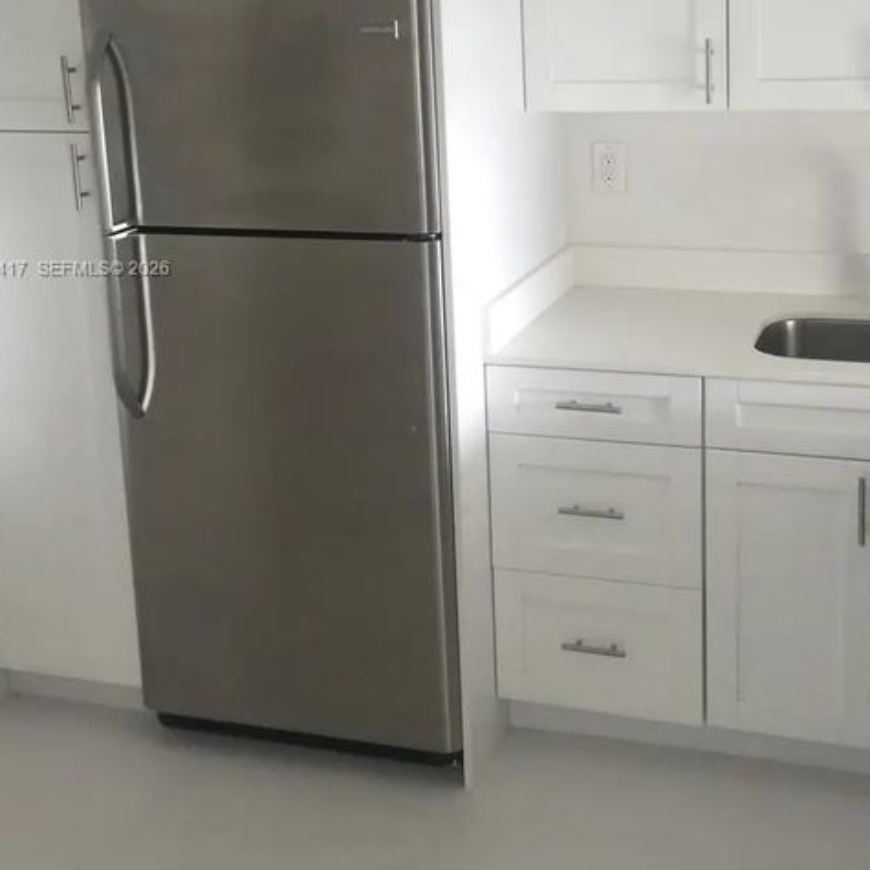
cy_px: 270
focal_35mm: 46
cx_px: 515
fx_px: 1308
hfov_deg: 36.7
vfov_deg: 36.3
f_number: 2.2
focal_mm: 4.15
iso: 50
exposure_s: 1/15
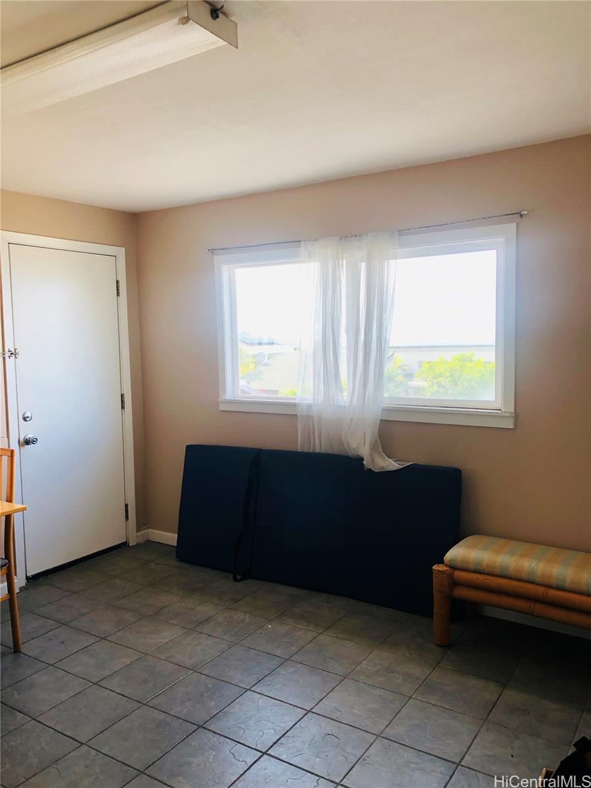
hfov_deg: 49.7
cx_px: 296
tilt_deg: -6.6
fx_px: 637
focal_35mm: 28
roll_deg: +1.5
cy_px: 394
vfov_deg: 63.4
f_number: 1.8
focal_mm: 4
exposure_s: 1/120
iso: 40
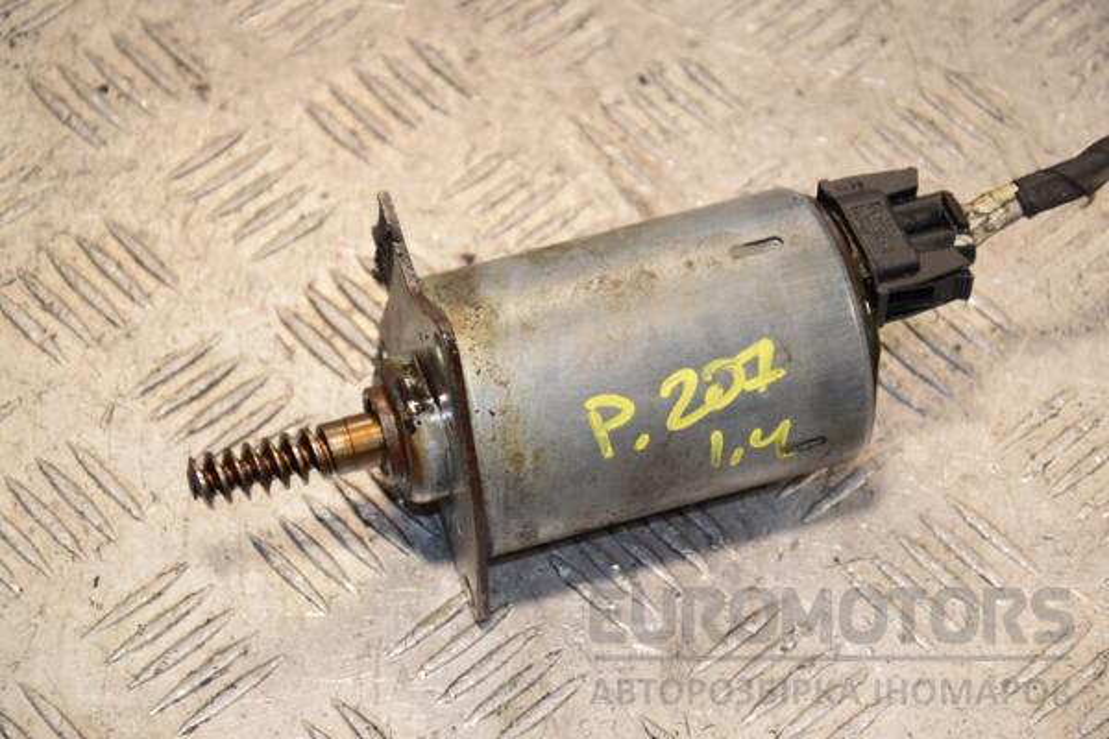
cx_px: 554
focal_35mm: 120
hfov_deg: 17.1
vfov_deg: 11.4
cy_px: 370
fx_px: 3696
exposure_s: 1/200
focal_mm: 80
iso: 800
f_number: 6.3
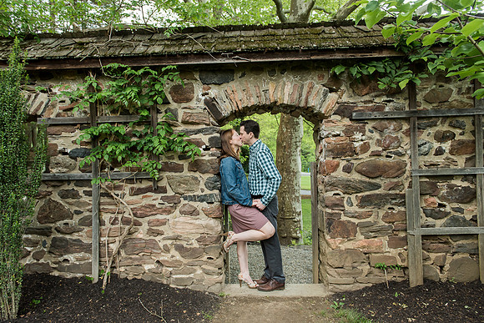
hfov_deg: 72.3
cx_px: 238
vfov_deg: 52.0
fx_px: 331
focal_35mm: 25
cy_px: 160
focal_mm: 24
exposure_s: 1/125
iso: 1000
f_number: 3.5
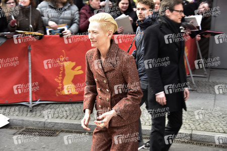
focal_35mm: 82
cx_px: 114
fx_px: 517
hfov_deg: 24.8
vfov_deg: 16.6
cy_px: 76
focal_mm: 82
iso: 800
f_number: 5.6
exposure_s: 1/125
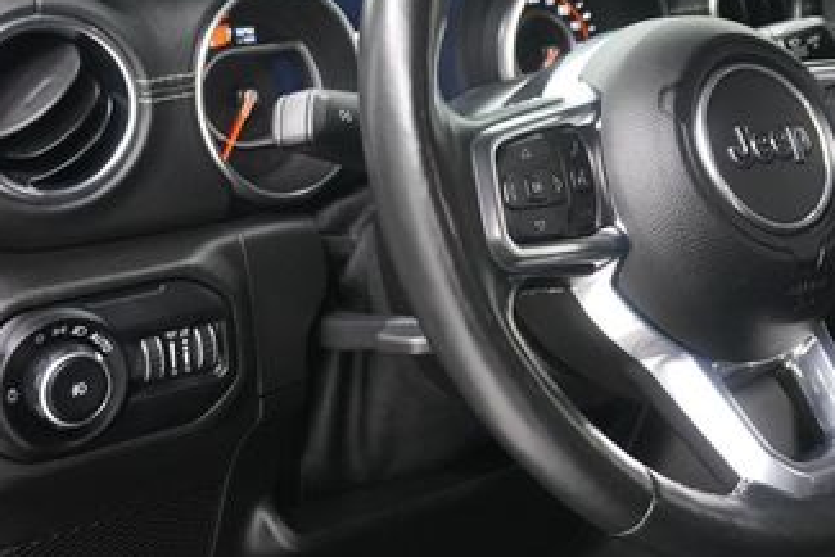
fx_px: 1647
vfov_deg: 19.1
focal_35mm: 71
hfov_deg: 28.2
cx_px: 588
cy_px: 166
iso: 4000
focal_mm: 24
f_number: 4.5
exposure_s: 1/160
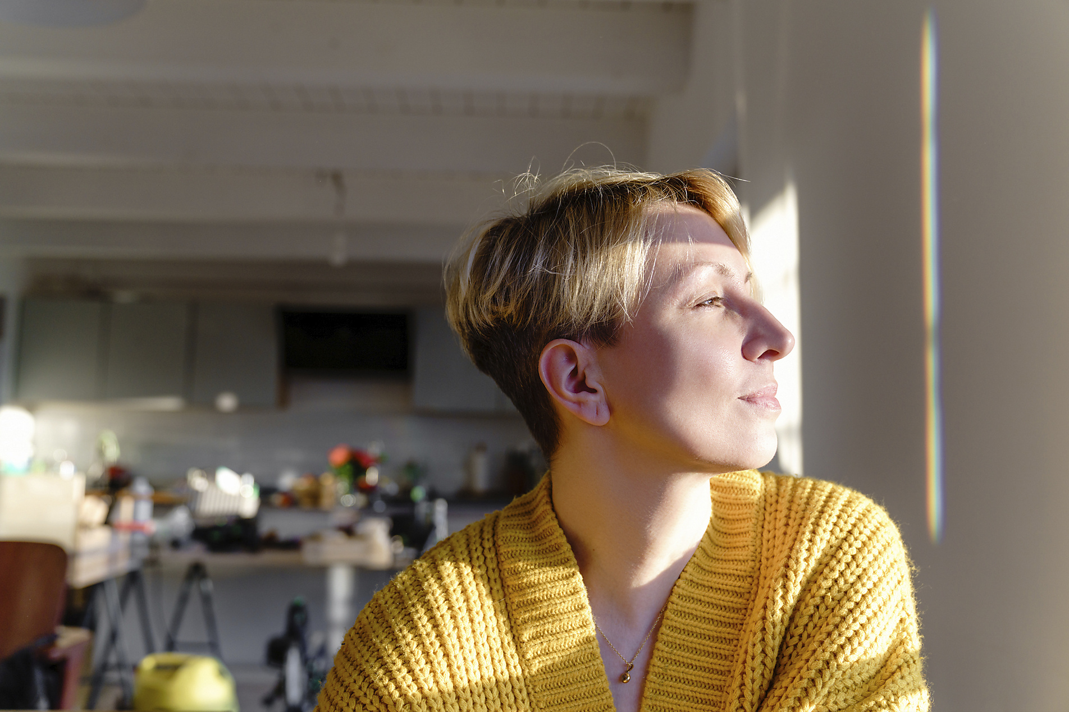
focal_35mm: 25
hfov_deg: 71.5
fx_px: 742
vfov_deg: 51.3
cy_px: 356
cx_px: 534
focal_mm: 25
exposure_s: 1/400
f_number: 4
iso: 50
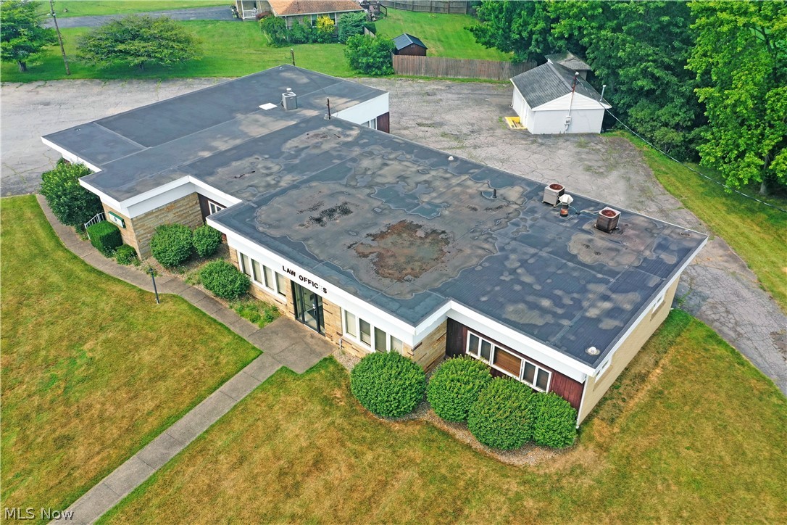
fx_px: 612
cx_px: 394
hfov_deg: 65.5
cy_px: 262
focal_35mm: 28
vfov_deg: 46.4
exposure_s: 1/320
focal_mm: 10.26
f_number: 5.6
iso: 100
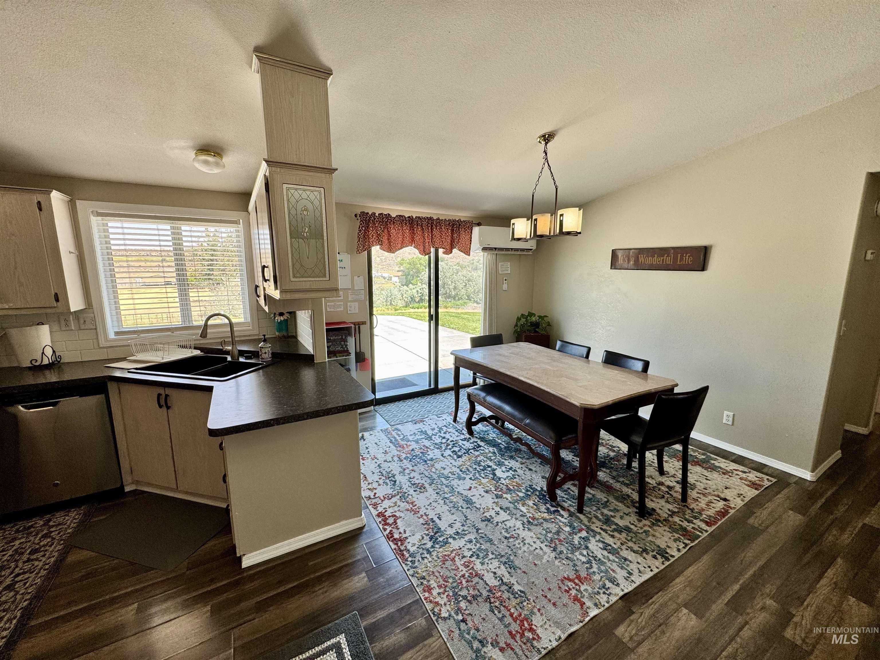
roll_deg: -0.2
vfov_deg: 85.7
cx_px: 440
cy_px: 330
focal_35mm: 14
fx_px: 356
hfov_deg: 102.1
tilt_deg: -10.8
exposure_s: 1/120
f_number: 2.2
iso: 64
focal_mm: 2.22
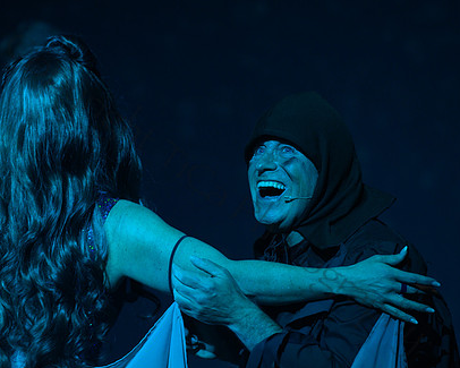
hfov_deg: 7.2
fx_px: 3649
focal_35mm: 268
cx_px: 230
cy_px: 200
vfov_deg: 5.8
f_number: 3.5
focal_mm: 200
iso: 1250
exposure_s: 1/160
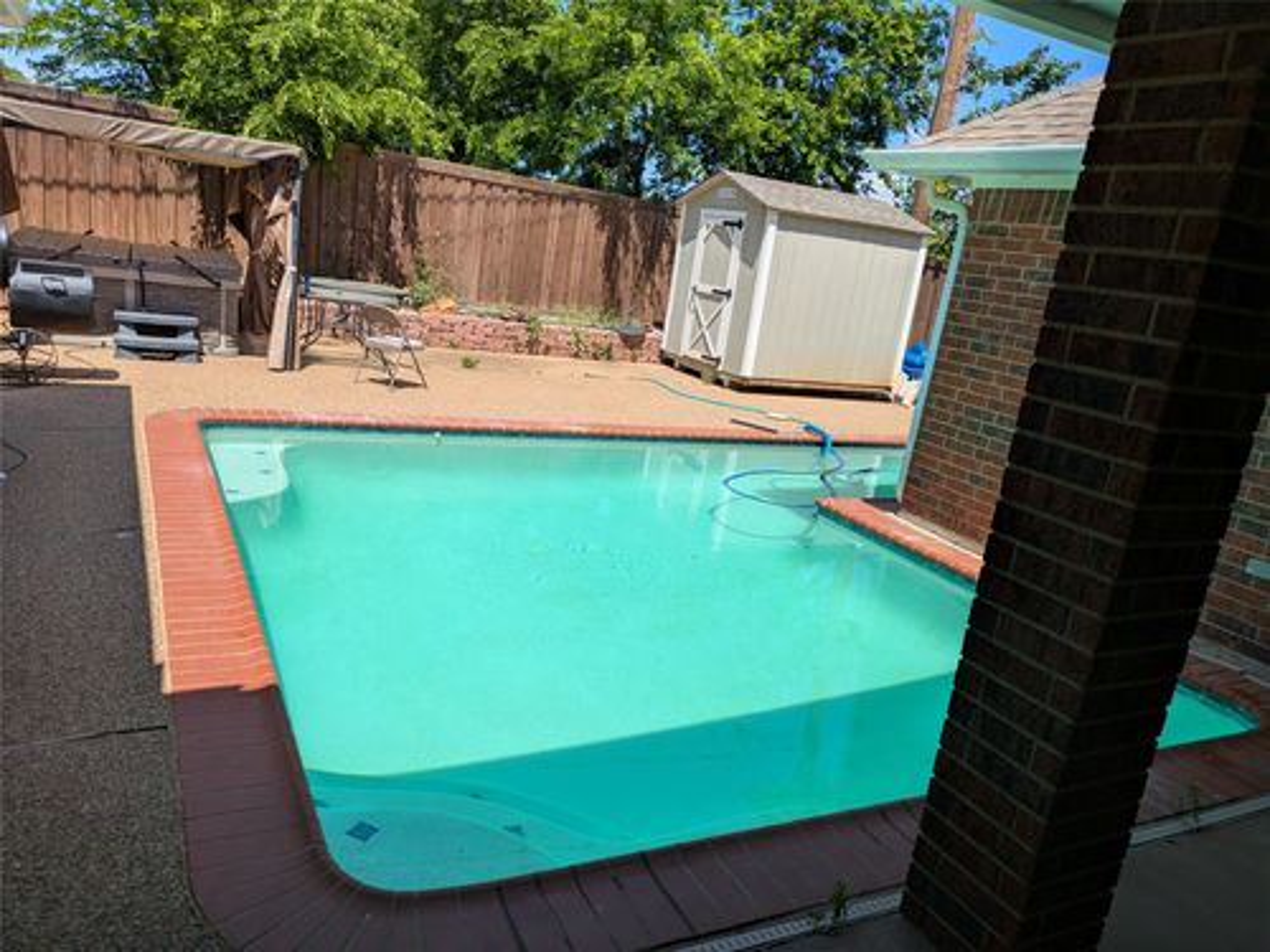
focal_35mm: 25
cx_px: 635
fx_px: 917
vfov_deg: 54.9
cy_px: 476
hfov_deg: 69.4
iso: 58
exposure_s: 1/1919
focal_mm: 5.43
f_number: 1.89
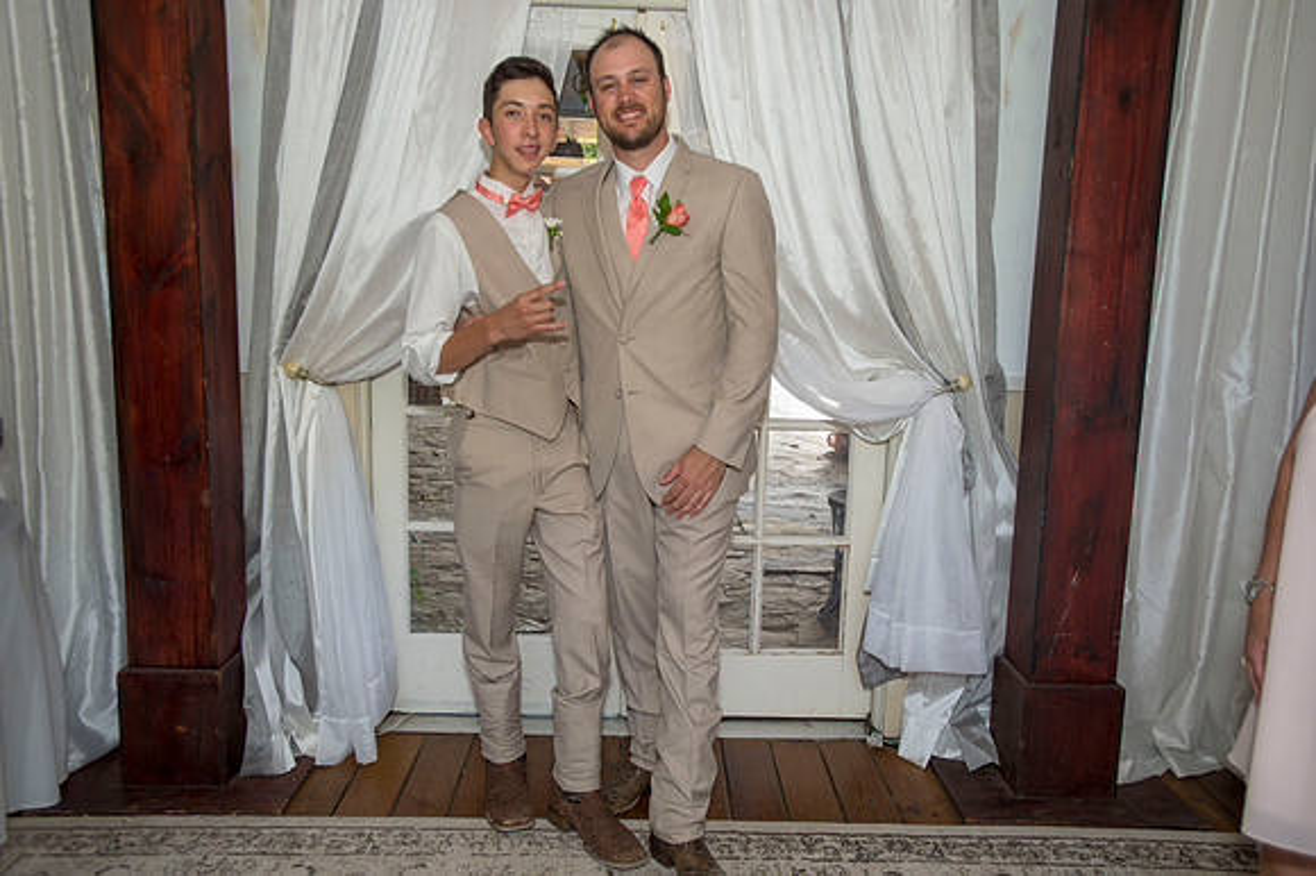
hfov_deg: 65.5
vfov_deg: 46.4
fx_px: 1023
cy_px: 438
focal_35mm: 28
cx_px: 658
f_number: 3.2
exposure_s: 1/100
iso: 200
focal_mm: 28
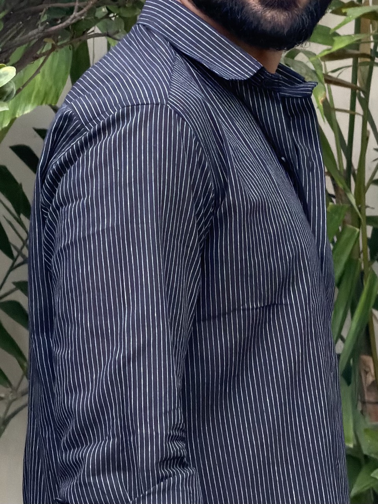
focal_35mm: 200
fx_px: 2912
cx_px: 189
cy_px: 252
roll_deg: +0.0
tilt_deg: -1.5
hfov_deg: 7.4
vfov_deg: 9.9
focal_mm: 16.89
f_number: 2.8
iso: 200
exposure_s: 1/121
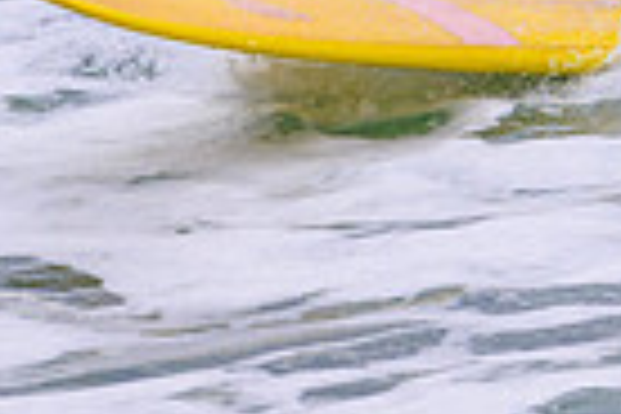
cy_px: -214
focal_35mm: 3374
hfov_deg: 0.6
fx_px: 58197
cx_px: 580
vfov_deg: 0.4
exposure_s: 1/2000
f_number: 11
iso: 1250
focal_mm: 800
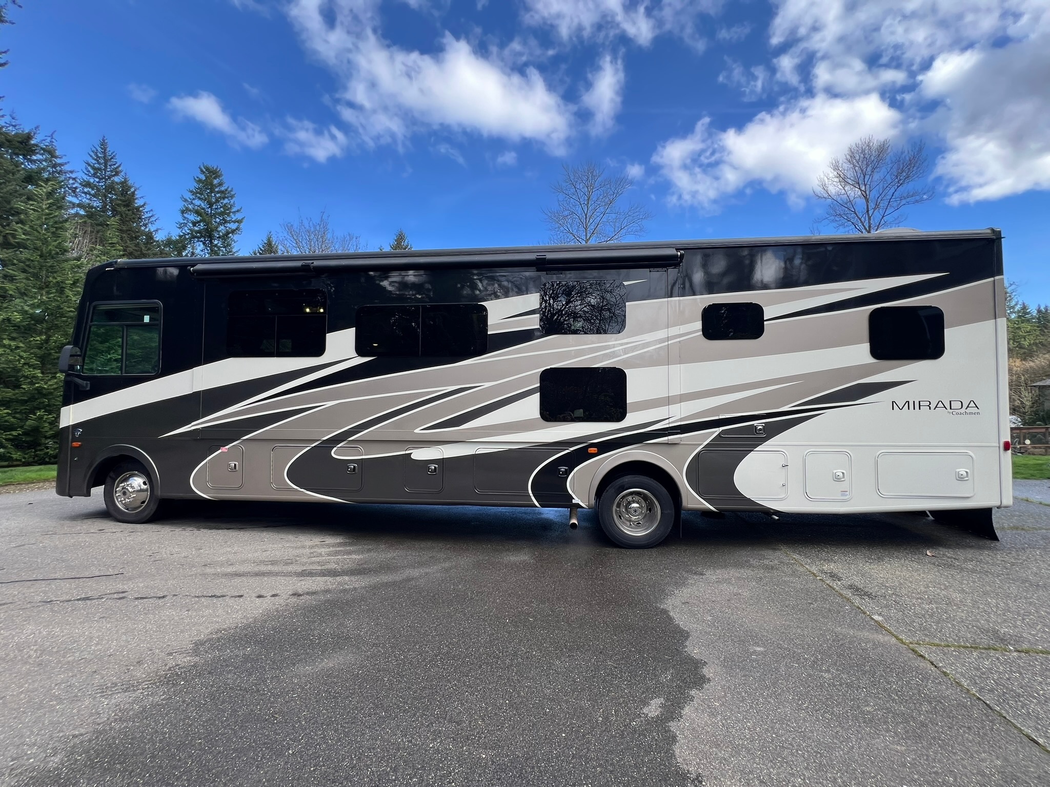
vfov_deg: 89.9
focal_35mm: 13
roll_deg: +1.0
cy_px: 394
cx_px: 525
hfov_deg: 106.2
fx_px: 394
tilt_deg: +1.3
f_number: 1.8
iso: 32
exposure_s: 1/303
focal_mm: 1.57
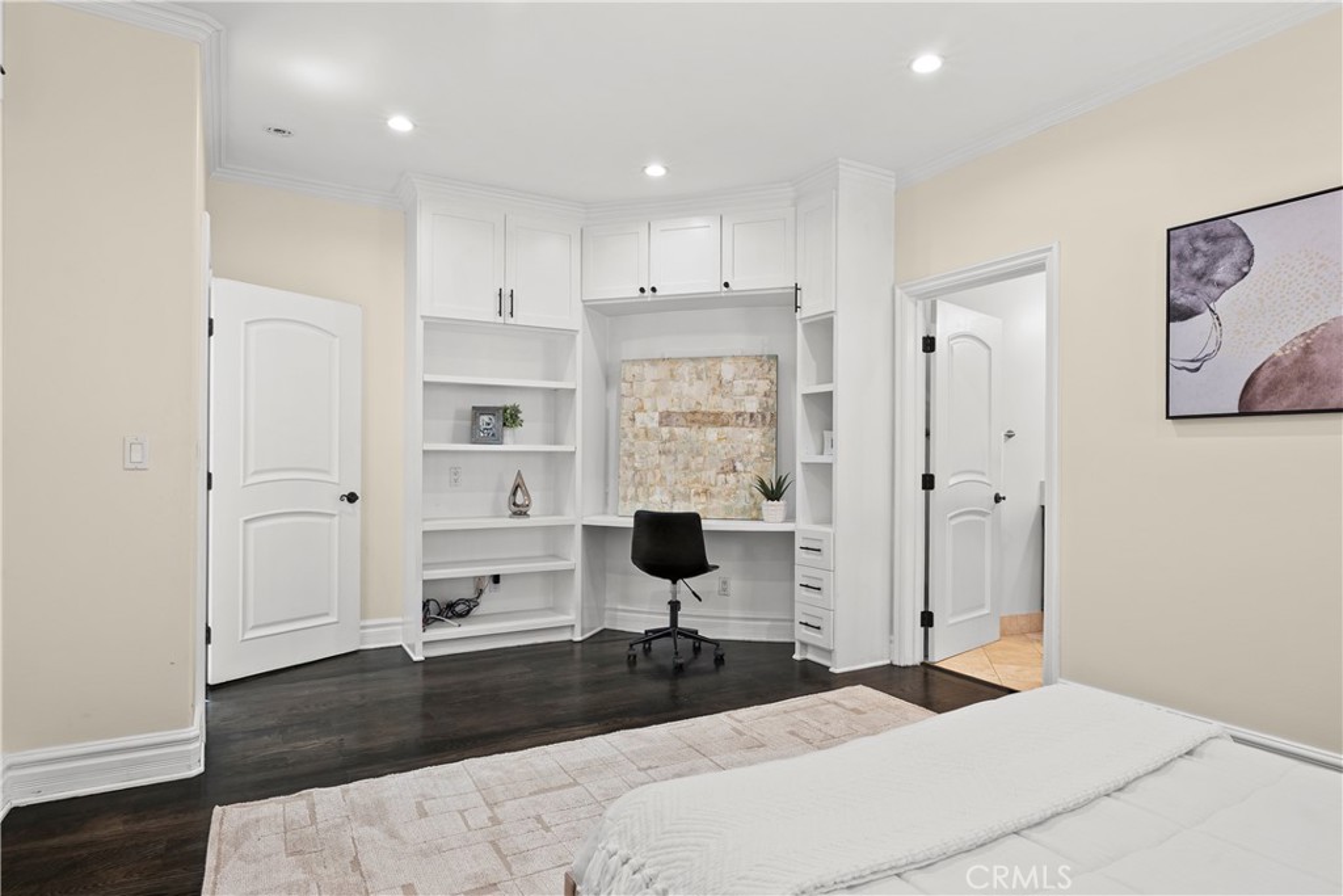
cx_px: 672
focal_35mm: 20
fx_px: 746
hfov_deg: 84.0
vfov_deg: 61.9
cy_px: 448
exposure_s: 1.5
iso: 250
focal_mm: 20
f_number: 8
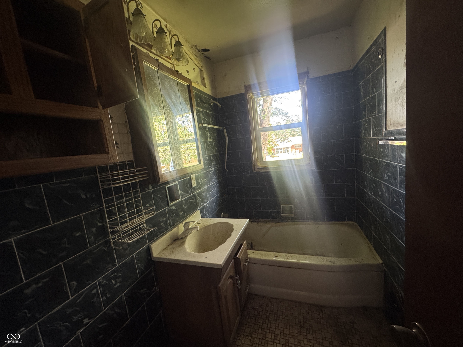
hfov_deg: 102.1
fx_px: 187
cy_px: 174
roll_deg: +6.7
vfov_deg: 85.7
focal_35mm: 14
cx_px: 232
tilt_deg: -9.1
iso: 400
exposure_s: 1/60
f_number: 2.2
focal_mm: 2.22
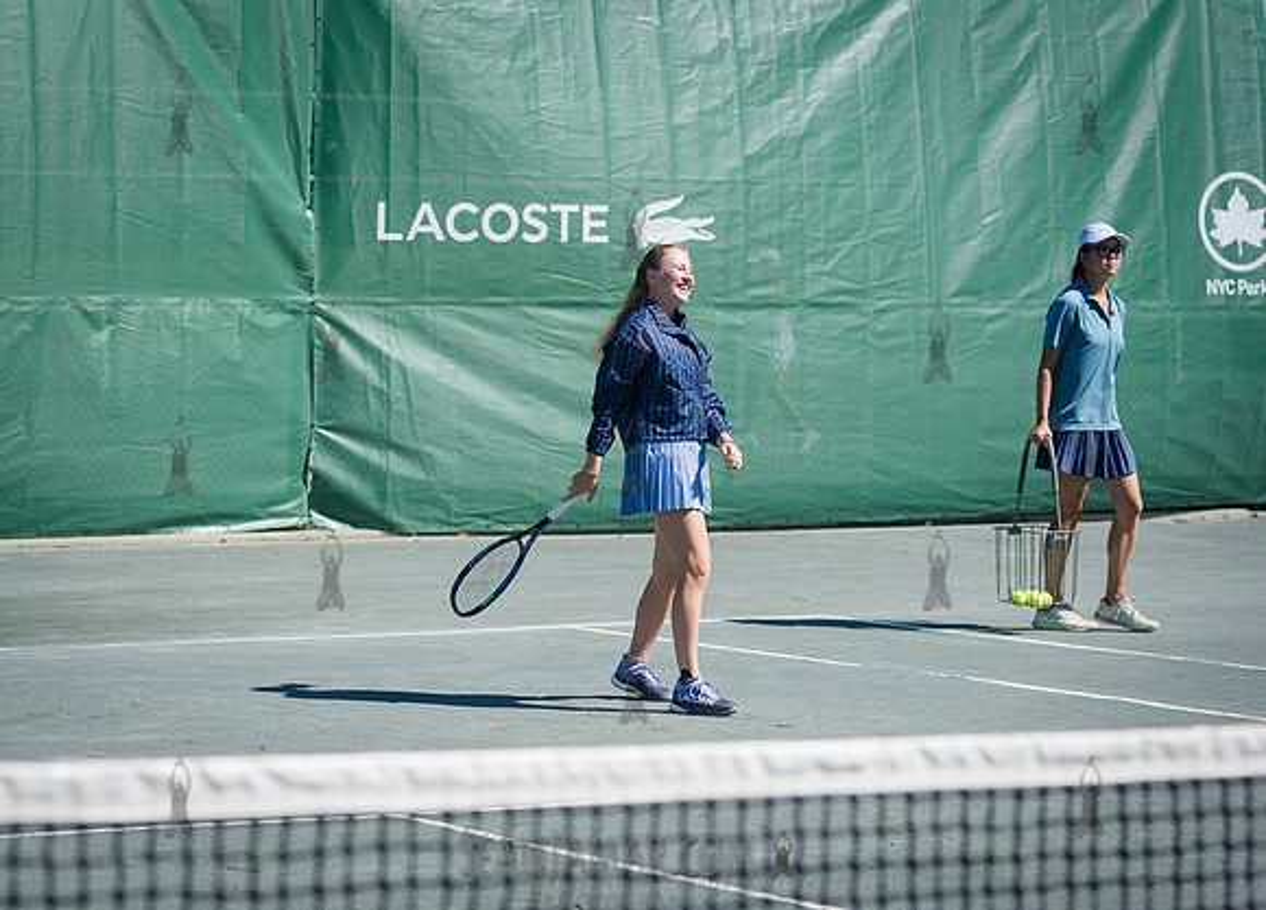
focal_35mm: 124
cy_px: 403
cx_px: 506
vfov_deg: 11.6
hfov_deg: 16.1
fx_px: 4466
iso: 200
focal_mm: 105
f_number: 4
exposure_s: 1/2000
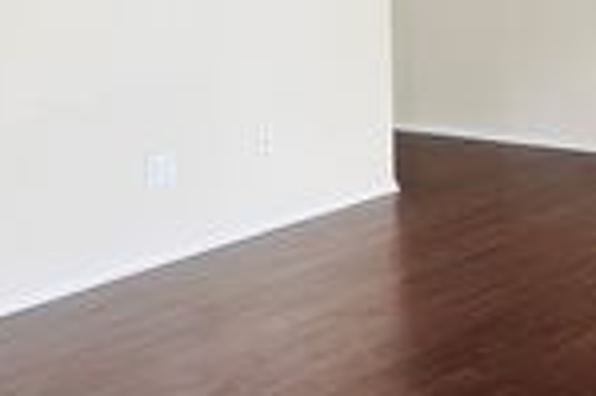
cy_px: -86
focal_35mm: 84
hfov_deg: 21.0
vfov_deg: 15.6
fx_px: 1389
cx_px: 856
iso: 160
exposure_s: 1/121
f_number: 1.78
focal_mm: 6.86
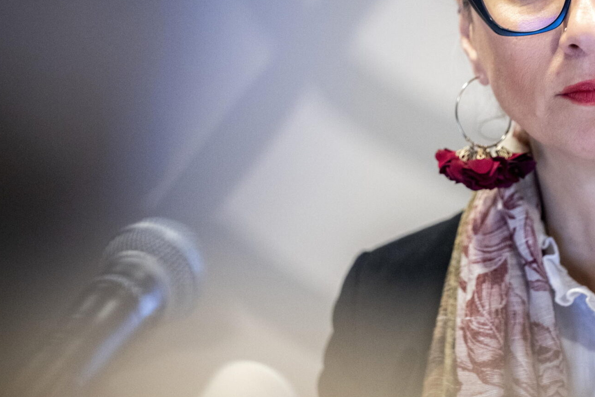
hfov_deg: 5.6
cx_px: 486
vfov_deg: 3.7
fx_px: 6099
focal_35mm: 369
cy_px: 81
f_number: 2.8
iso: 4000
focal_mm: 187
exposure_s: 1/160
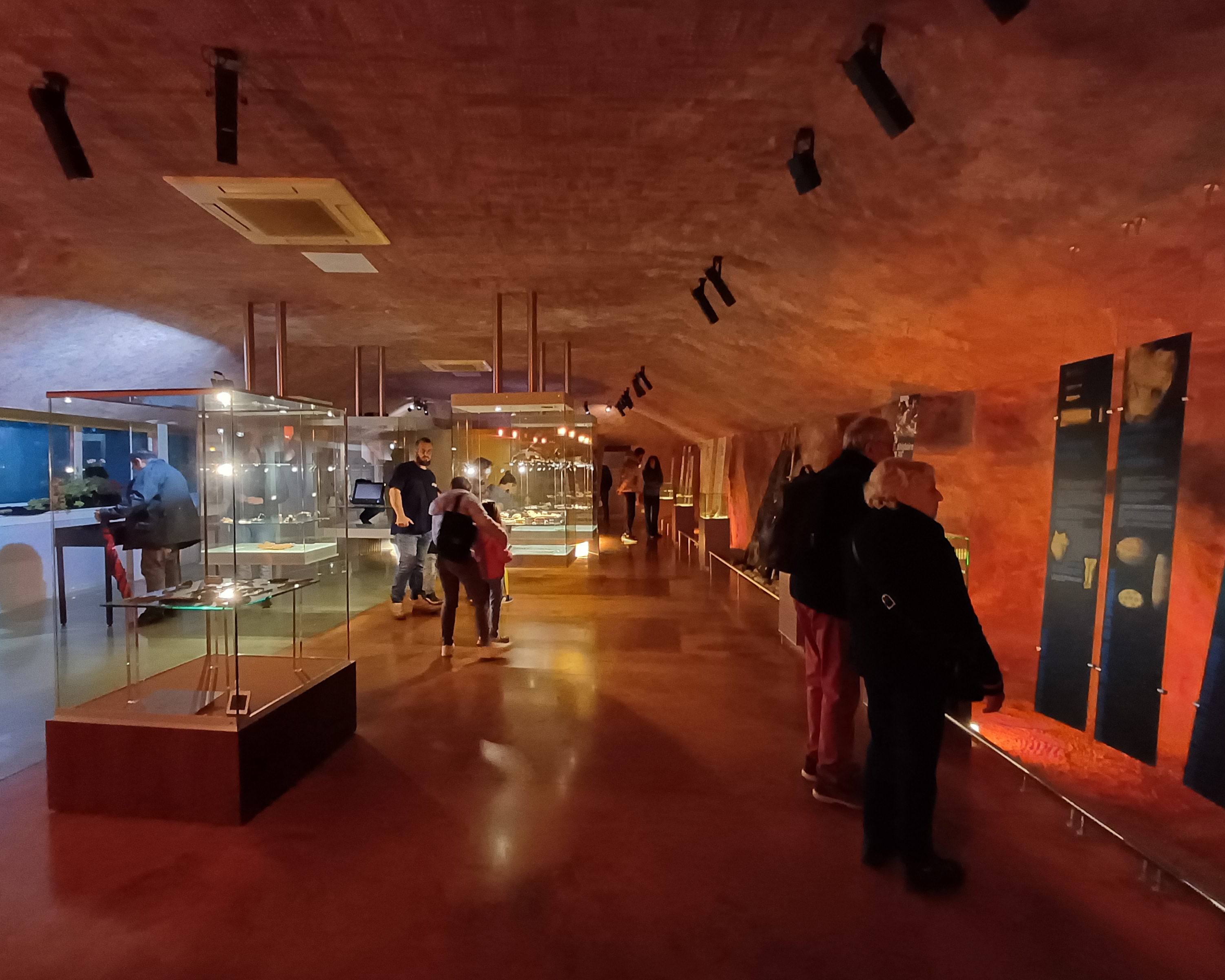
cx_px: 594
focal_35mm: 17
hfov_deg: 89.6
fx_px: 616
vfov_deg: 77.0
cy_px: 487
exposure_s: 1/17
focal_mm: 1.64
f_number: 2.2
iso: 640
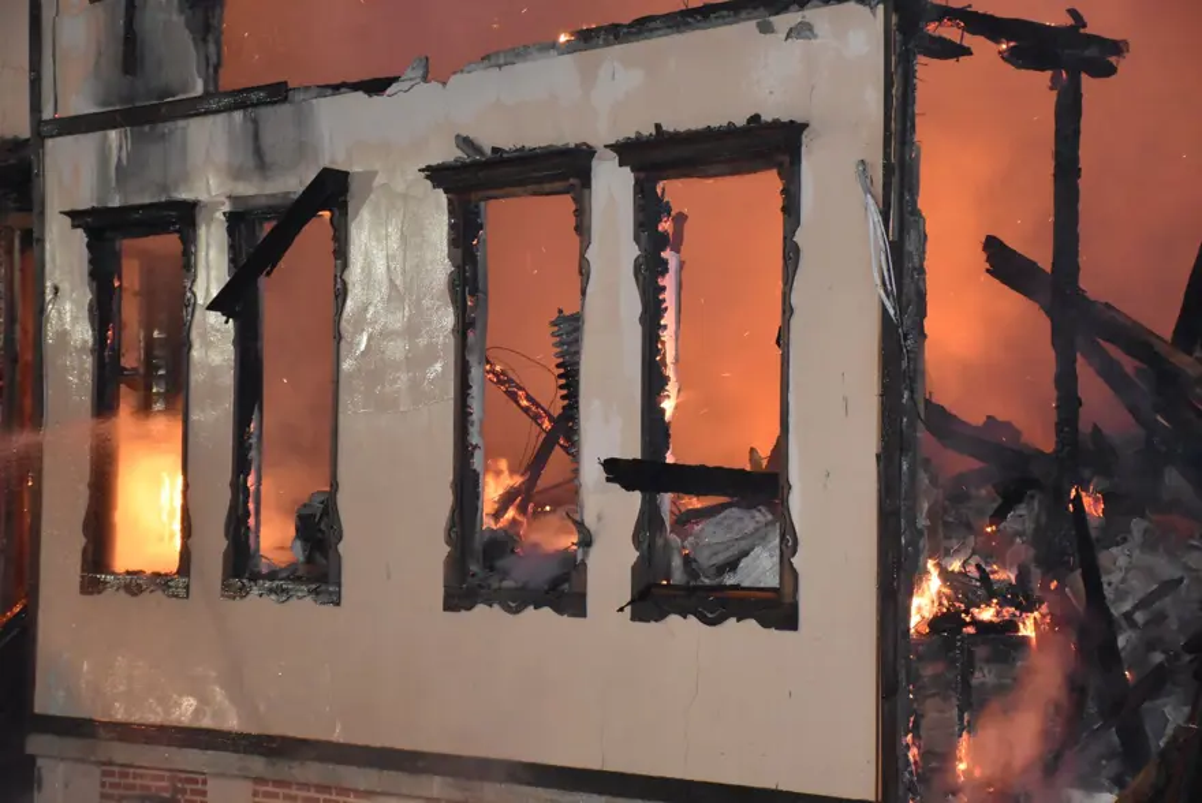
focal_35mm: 90
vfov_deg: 15.2
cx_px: 601
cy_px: 402
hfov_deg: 22.6
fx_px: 3007
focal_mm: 60
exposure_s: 1/60
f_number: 5
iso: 6400
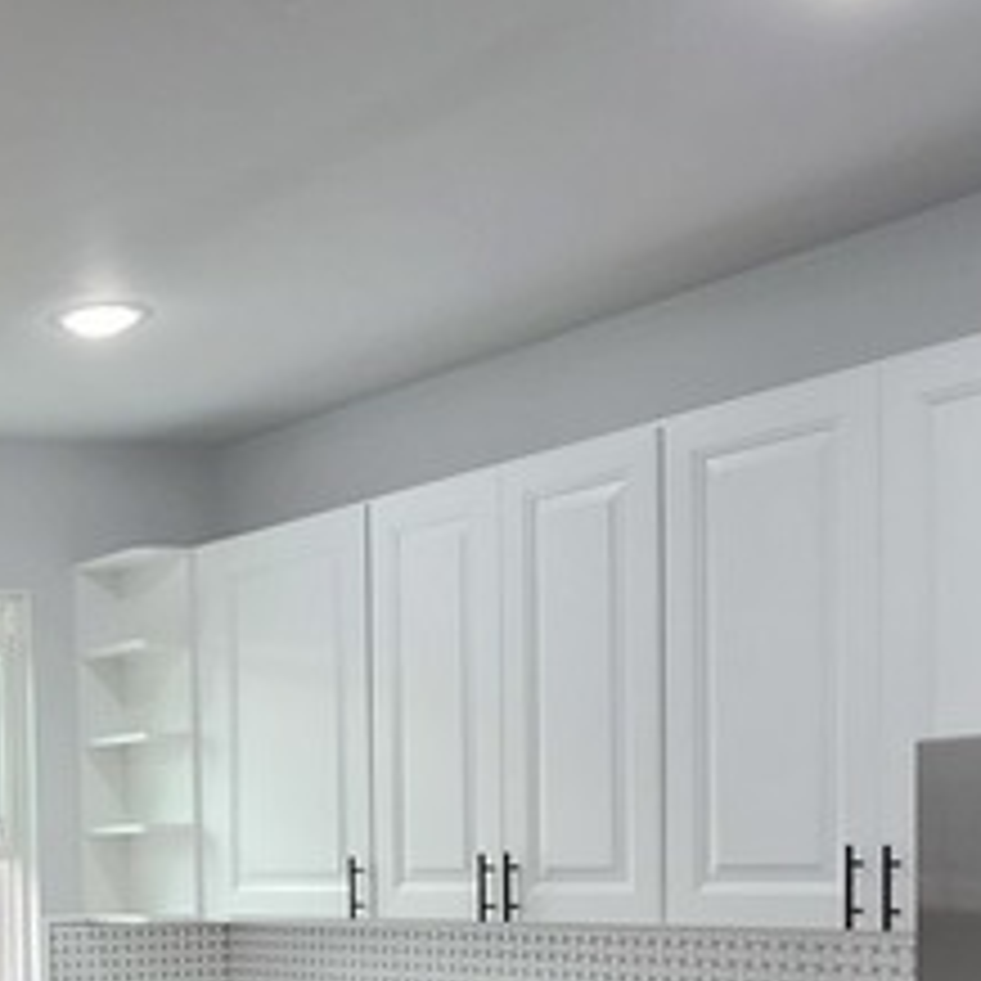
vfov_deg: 28.3
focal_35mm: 57
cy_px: 972
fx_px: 1828
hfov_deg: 25.9
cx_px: -279
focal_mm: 2.2
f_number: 1.9
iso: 160
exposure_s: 1/120
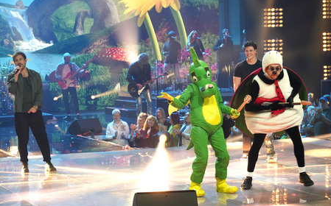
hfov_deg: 24.1
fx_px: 775
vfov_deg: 15.2
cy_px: 108
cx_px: 166
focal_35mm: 86
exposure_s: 1/160
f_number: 5.6
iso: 3200
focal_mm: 84
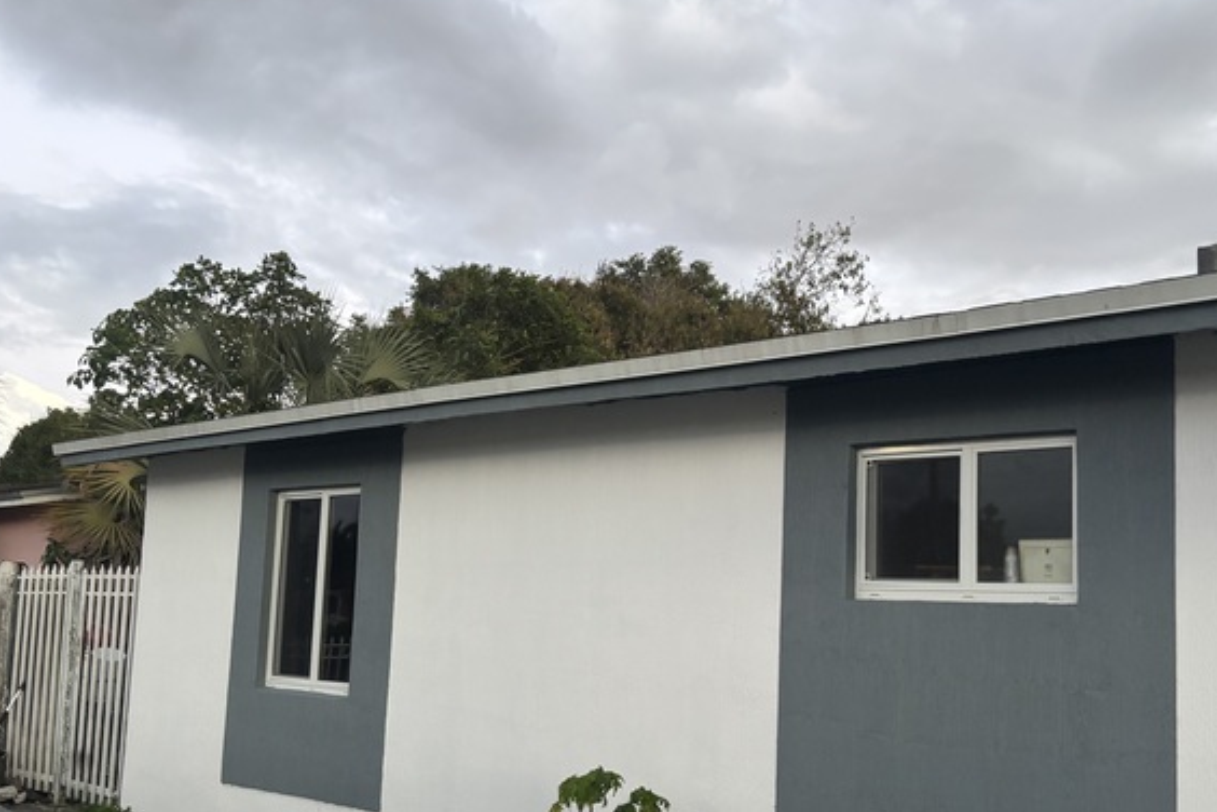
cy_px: 525
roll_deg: -3.8
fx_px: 1082
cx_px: 692
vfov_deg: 40.7
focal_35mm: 32
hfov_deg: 58.5
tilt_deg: +1.5
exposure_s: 1/60
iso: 400
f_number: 1.6
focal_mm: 5.96
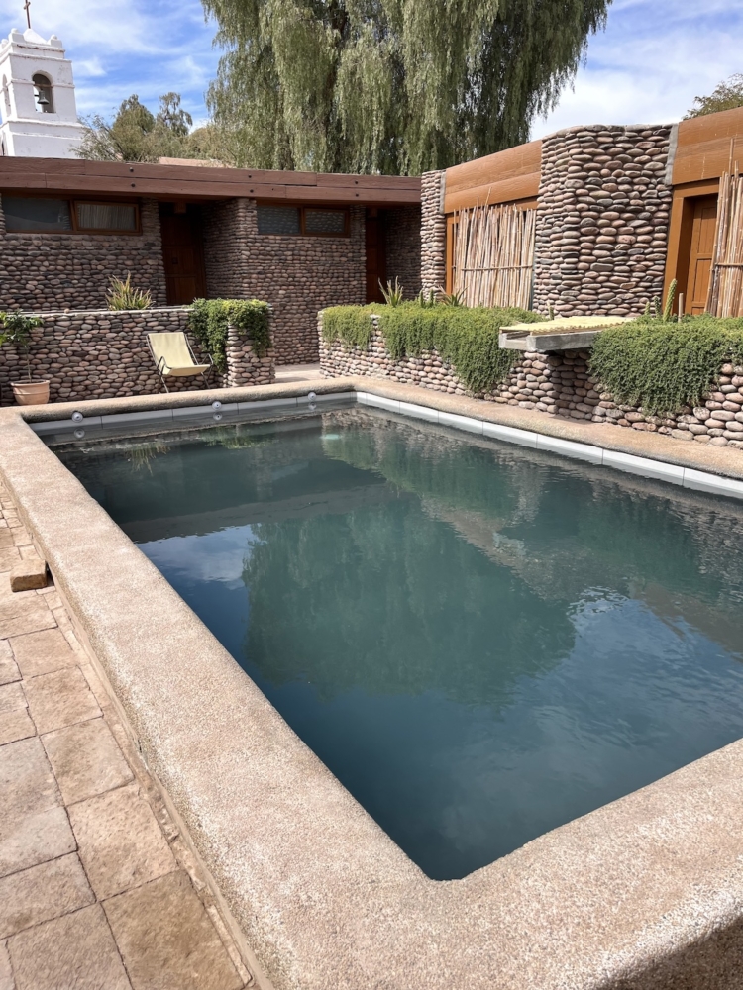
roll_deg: +0.5
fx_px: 744
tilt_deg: -15.0
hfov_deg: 53.1
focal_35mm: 26
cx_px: 372
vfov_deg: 67.3
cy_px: 495
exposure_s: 1/1957
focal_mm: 5.1
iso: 50
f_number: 1.6
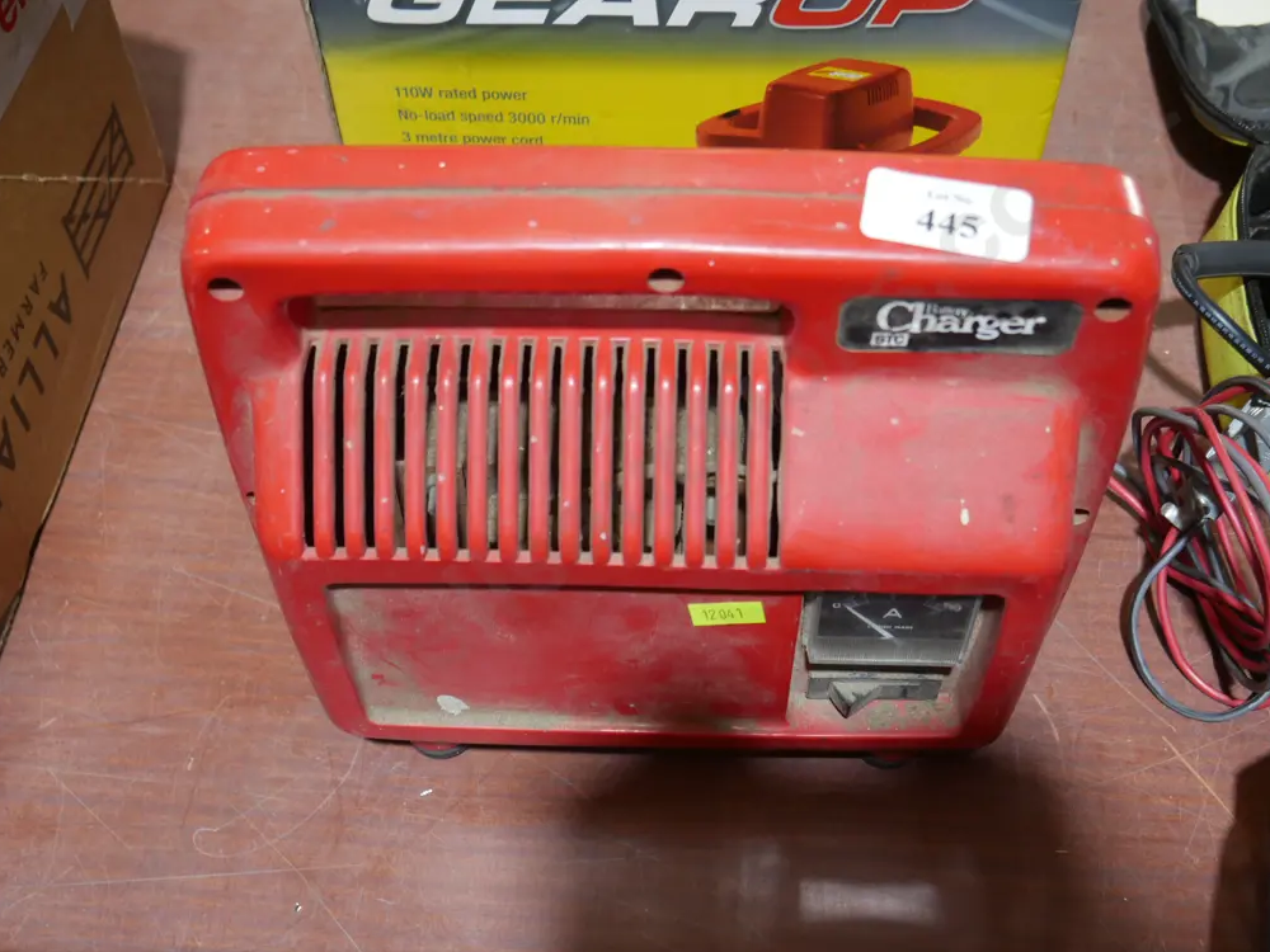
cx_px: 644
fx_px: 1578
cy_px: 486
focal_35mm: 43
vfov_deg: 33.6
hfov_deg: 43.8
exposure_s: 1/60
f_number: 4.6
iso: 640
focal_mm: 21
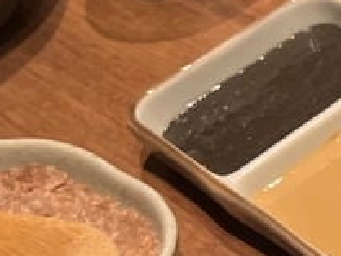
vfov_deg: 10.0
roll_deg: +12.1
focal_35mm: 149
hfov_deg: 11.9
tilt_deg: -41.5
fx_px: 1469
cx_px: 674
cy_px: 147
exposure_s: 1/60
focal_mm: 5.7
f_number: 1.5
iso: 80
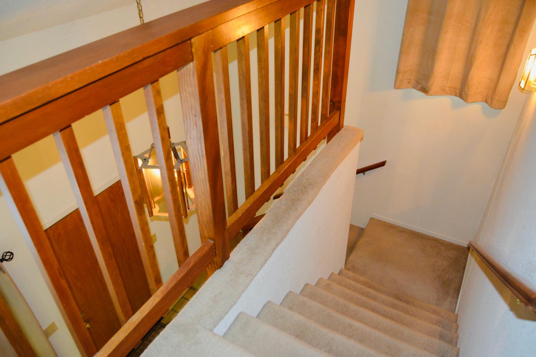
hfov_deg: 67.4
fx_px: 402
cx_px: 268
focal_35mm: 27
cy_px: 178
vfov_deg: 47.9
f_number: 3.5
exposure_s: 1/60
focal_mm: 18
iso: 1800
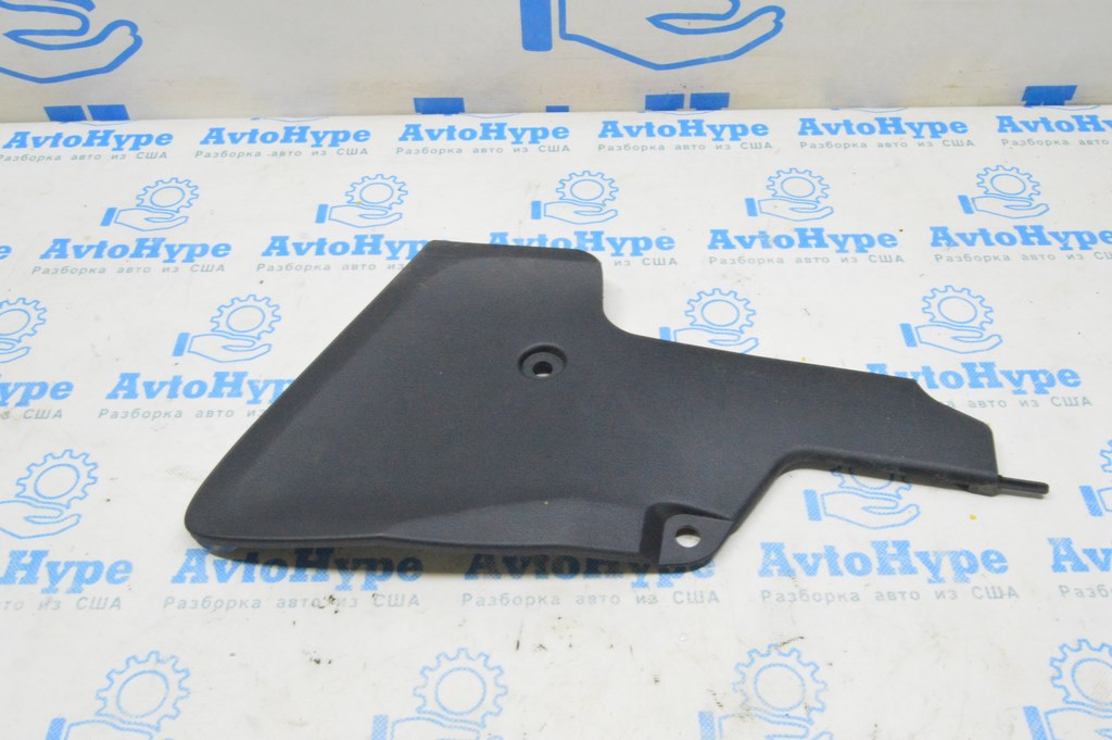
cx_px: 556
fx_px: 1018
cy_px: 370
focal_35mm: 33
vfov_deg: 39.9
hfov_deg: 57.3
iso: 6400
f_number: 20
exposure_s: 1/15
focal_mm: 22
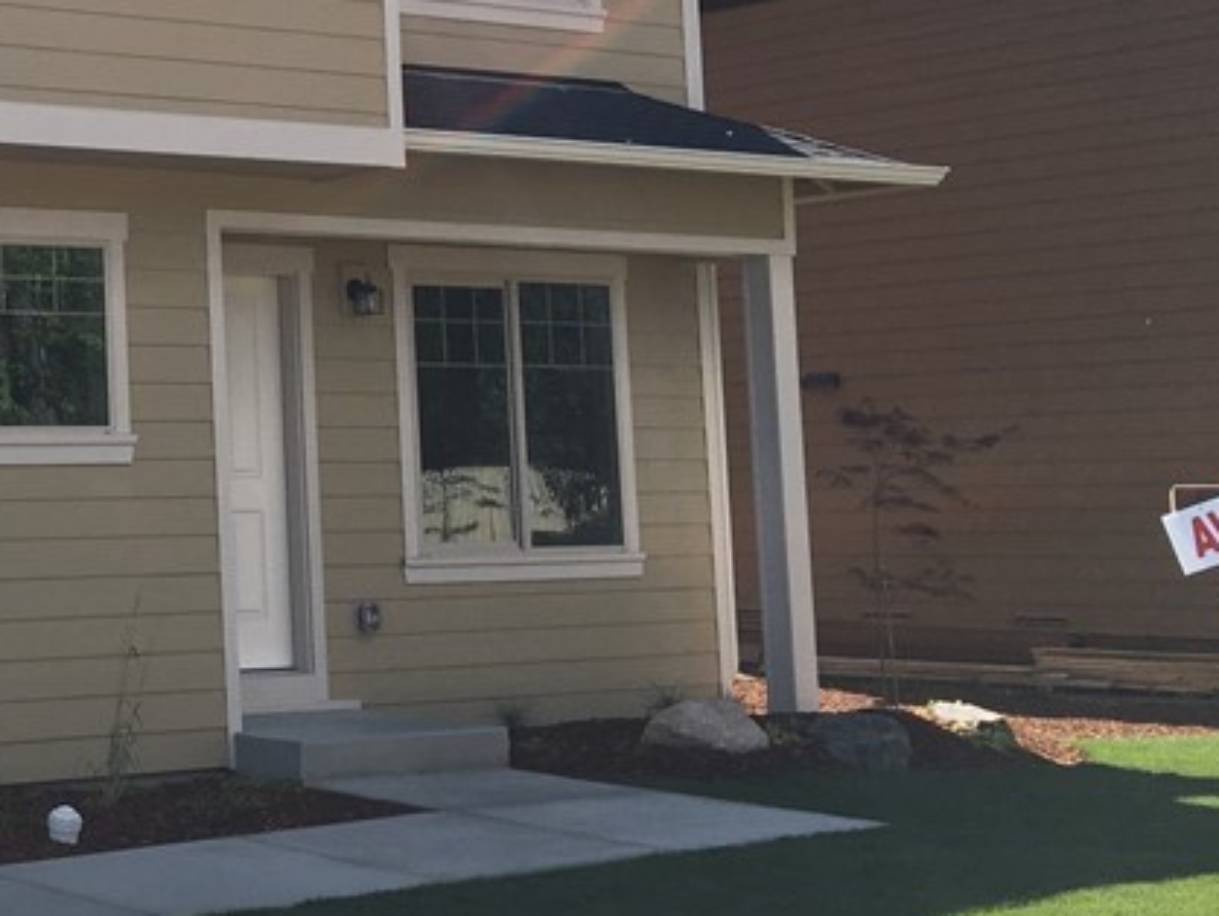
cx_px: -207
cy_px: 233
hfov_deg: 25.0
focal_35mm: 71
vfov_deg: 20.6
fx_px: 2502
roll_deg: +1.7
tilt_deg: +7.7
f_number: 2.2
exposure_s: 1/1131
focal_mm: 4.15
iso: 25
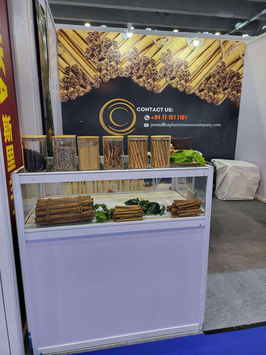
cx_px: 133
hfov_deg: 56.8
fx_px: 246
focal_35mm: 24
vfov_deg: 71.6
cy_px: 178
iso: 250
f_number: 1.8
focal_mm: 5
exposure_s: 1/100
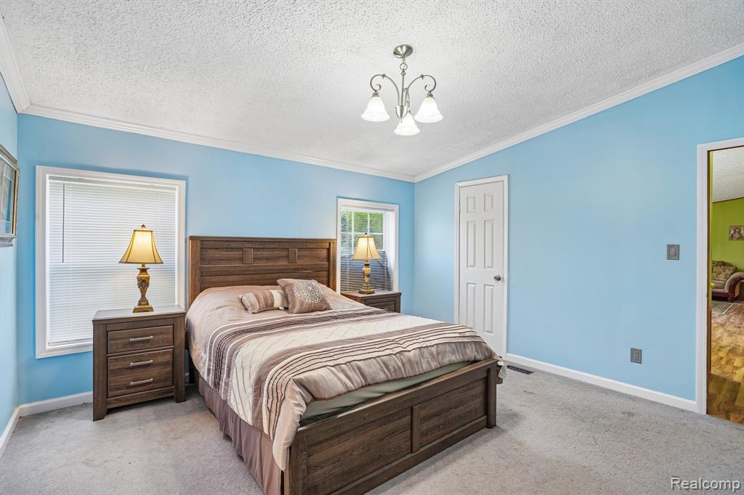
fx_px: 331
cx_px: 372
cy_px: 248
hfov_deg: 96.8
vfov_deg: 73.7
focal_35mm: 16
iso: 400
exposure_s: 1/20
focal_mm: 16
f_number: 8
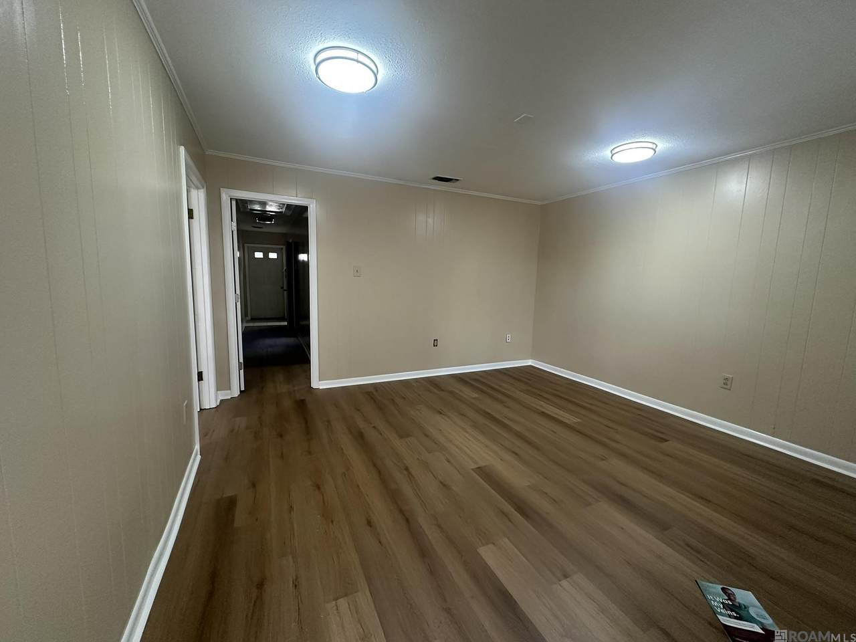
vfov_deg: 85.7
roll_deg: -1.9
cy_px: 321
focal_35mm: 14
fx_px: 346
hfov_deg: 102.1
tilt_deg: -6.6
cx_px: 428
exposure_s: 1/120
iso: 320
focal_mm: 2.22
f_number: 2.2
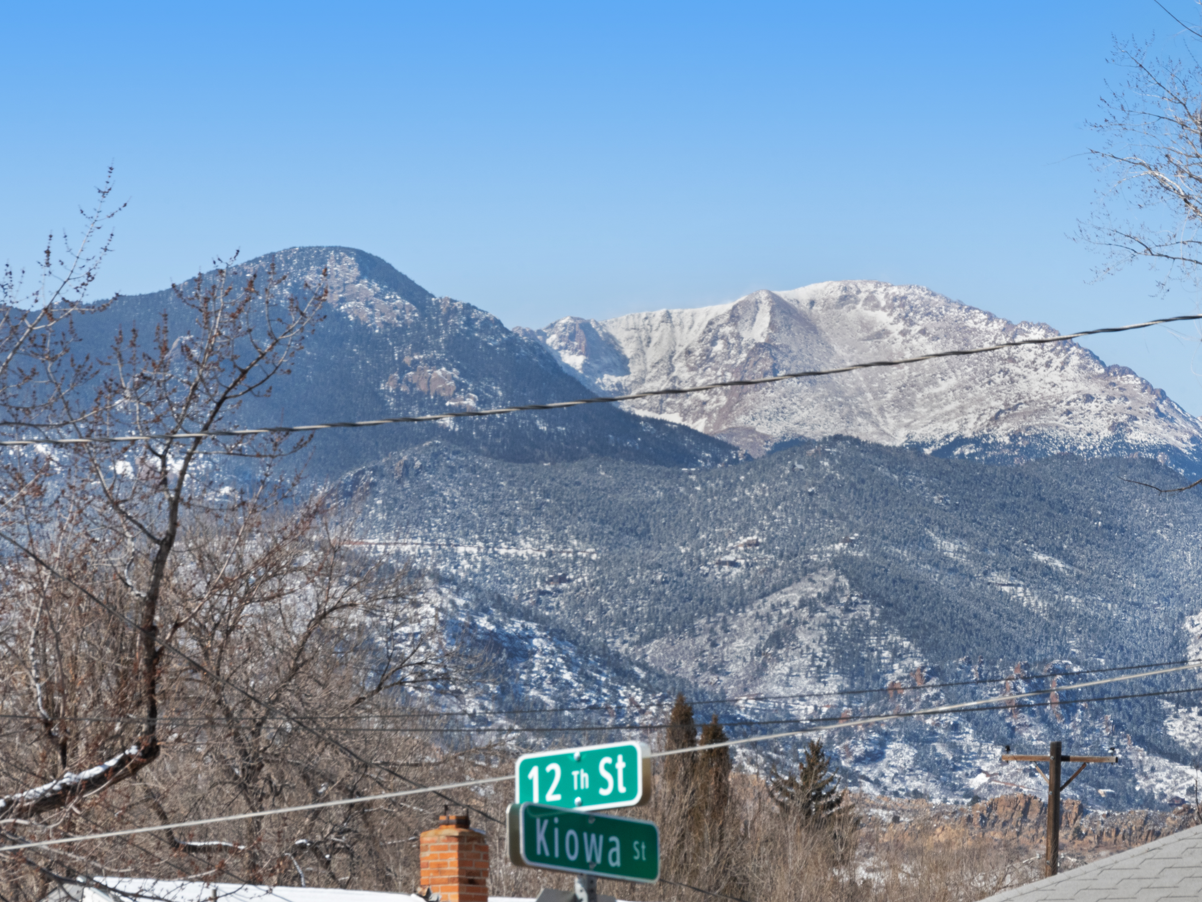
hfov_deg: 13.4
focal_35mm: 147
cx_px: 642
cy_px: 452
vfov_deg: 10.1
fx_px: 5104
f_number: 22
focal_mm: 90
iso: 400
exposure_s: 1/160
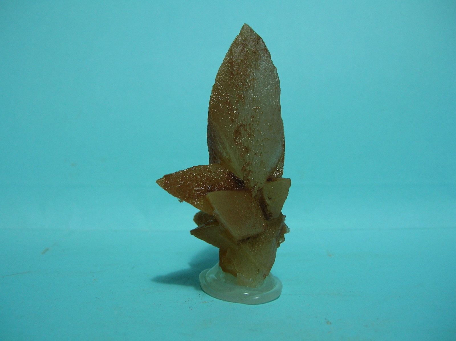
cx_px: 228
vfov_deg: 39.6
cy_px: 170
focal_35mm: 36
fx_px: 474
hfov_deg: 51.4
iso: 55
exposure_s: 1/3.9
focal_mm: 6
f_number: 2.7
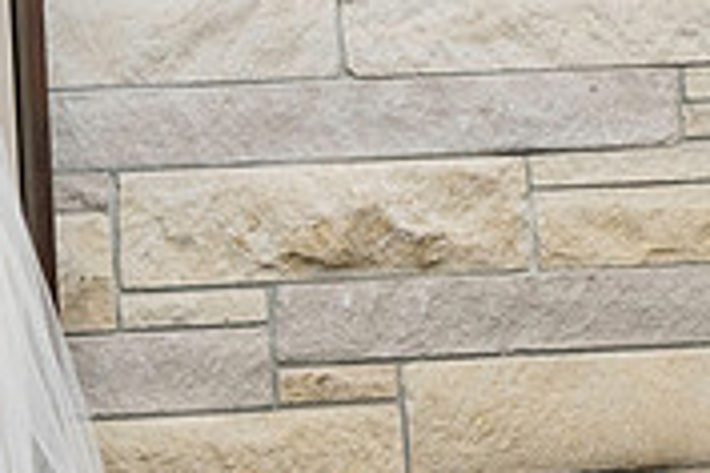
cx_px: -341
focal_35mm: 157
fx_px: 3096
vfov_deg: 8.7
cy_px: 218
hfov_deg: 12.5
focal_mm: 48
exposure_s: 1/160
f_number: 4.5
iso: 1250
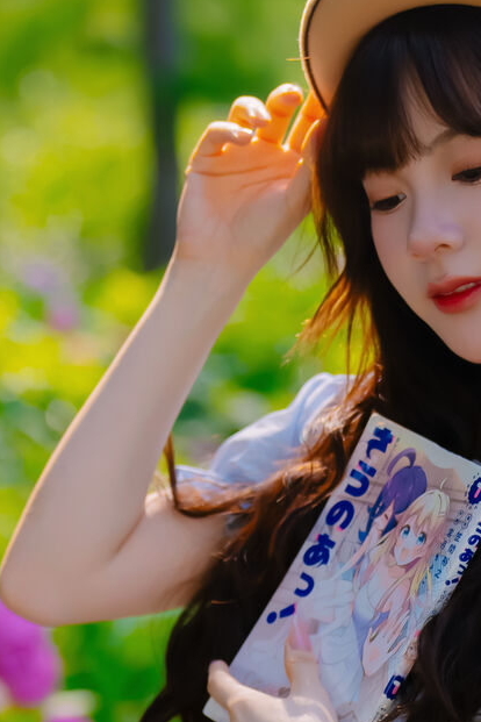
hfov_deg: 7.0
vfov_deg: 10.3
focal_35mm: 197
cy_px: 771
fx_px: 3948
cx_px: 369
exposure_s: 1/640
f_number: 2.8
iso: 100
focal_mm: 68
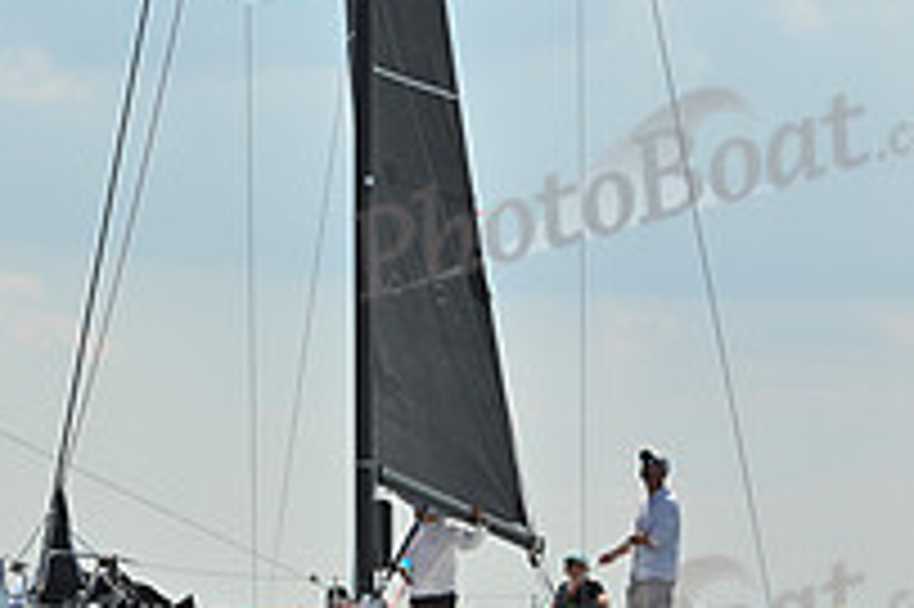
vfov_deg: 5.0
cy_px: 480
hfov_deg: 7.6
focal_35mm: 272
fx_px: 6900
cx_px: 122
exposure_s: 1/1250
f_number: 10
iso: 320
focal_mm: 95
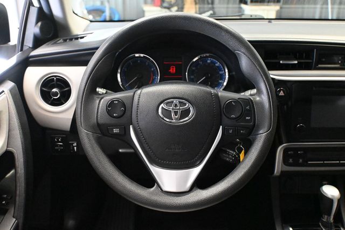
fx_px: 359
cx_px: 172
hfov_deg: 51.3
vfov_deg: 35.5
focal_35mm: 38
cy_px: 115
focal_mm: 25
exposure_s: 1/60
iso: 11400
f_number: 4.2
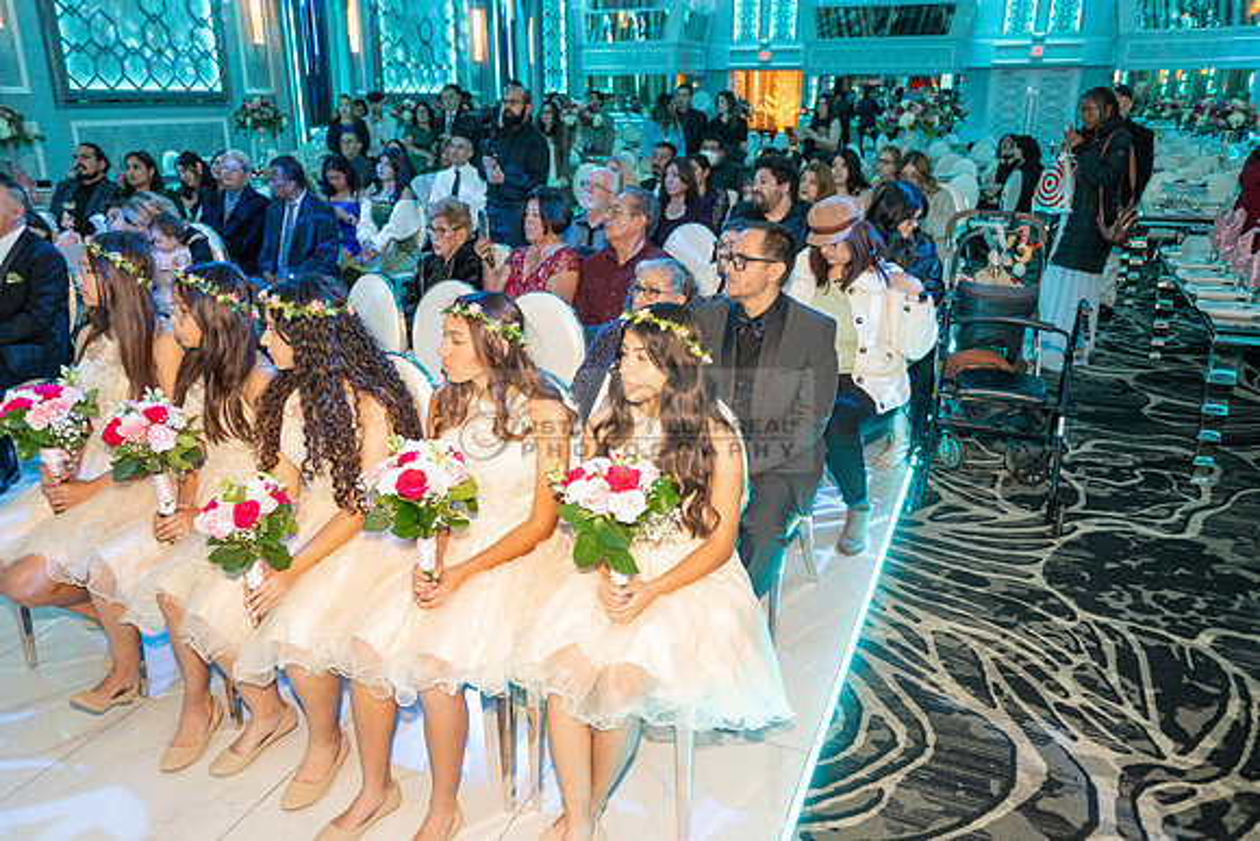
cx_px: 630
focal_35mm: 27
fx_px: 945
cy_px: 420
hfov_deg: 67.4
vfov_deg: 48.0
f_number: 2.8
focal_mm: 27
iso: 1600
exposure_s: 1/125
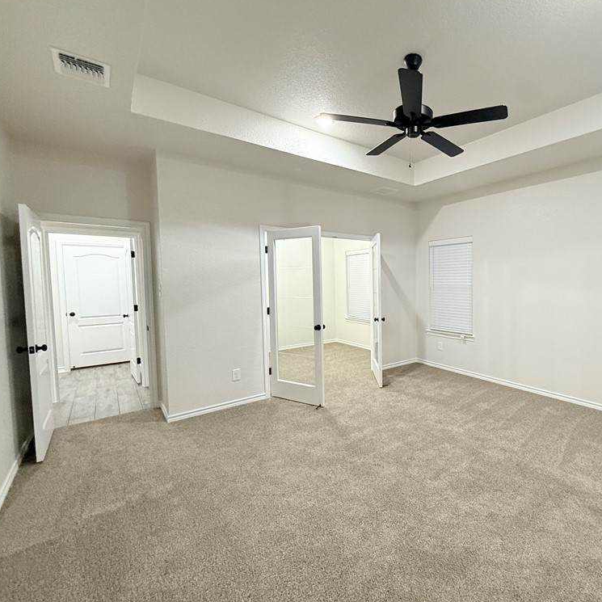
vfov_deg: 84.0
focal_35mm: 17
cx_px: 402
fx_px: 334
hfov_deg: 81.1
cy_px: 300
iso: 400
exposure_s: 1/60
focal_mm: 2.22
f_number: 2.2
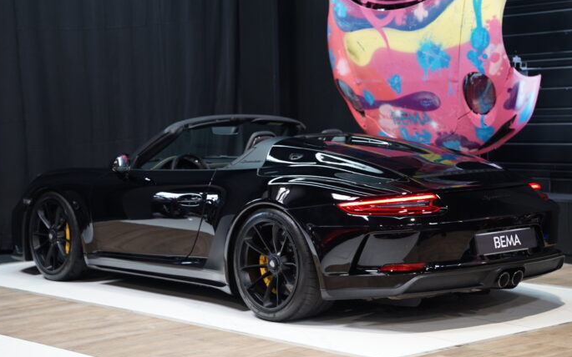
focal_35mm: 80
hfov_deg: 25.8
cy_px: 199
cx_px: 283
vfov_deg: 16.3
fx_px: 1247
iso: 1000
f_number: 2.8
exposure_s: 1/80
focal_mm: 70
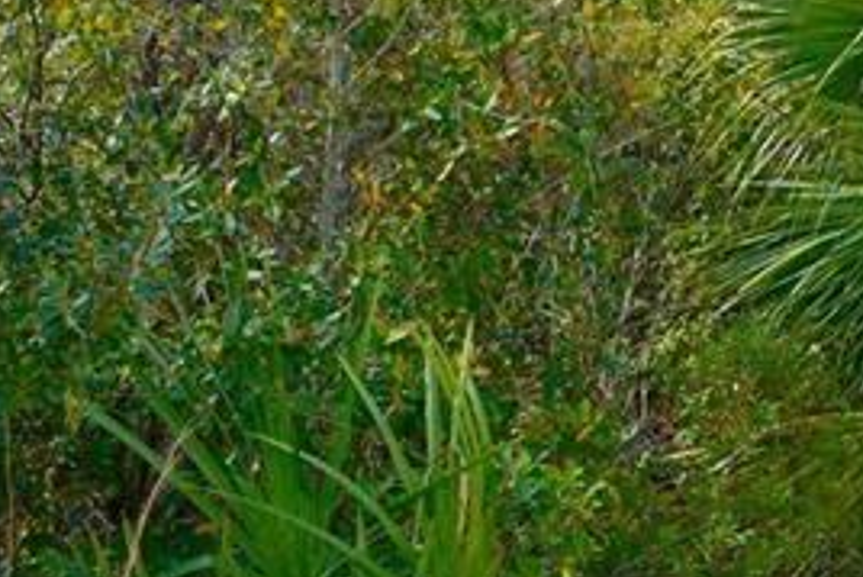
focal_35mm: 103
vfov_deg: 13.1
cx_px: 1150
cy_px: -6
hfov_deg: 18.3
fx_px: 2470
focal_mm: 18
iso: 180
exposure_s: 1/250
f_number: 8
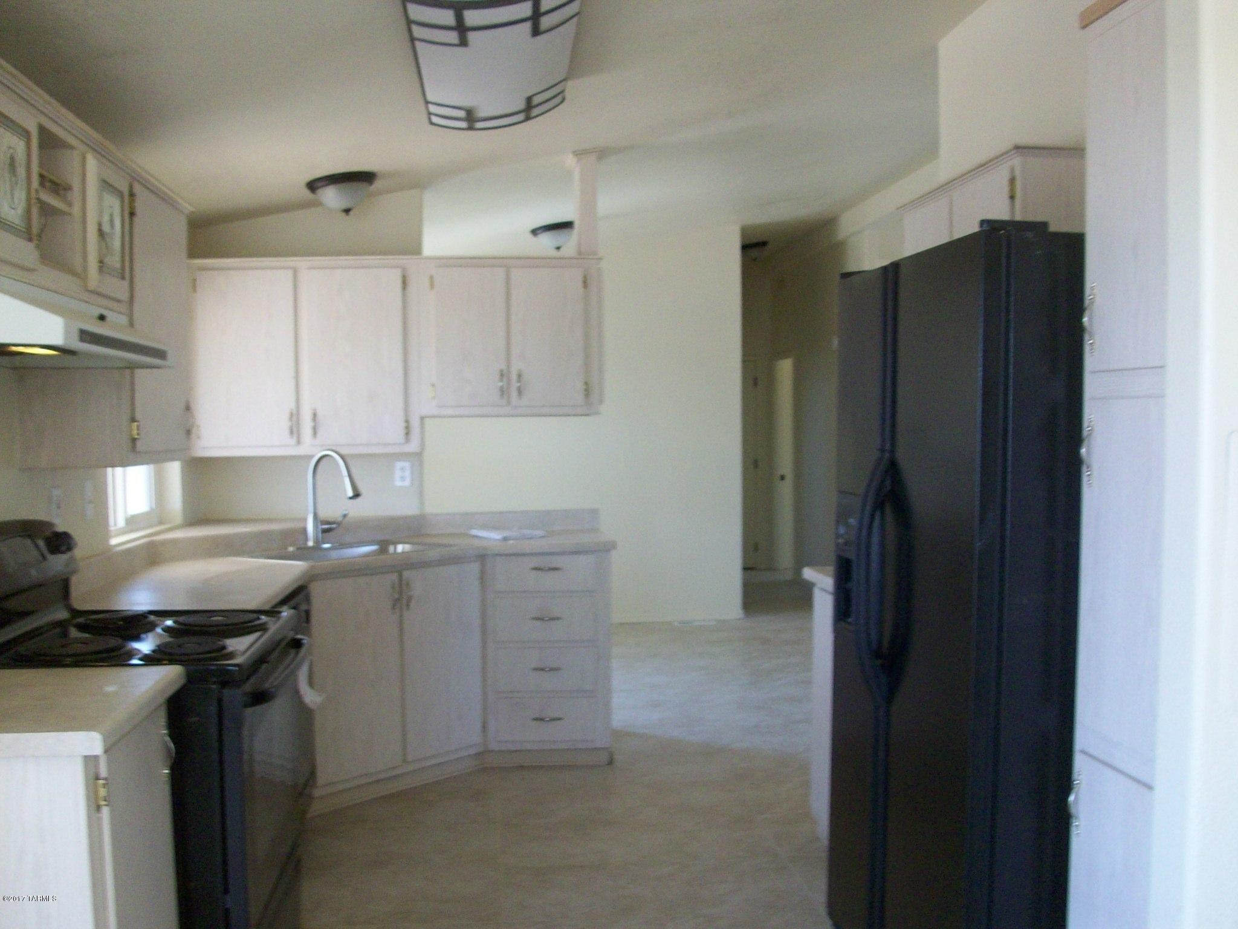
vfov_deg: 41.8
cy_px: 464
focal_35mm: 34
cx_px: 619
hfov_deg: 54.0
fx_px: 1216
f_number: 2.8
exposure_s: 1/60
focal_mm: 5.7
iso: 160
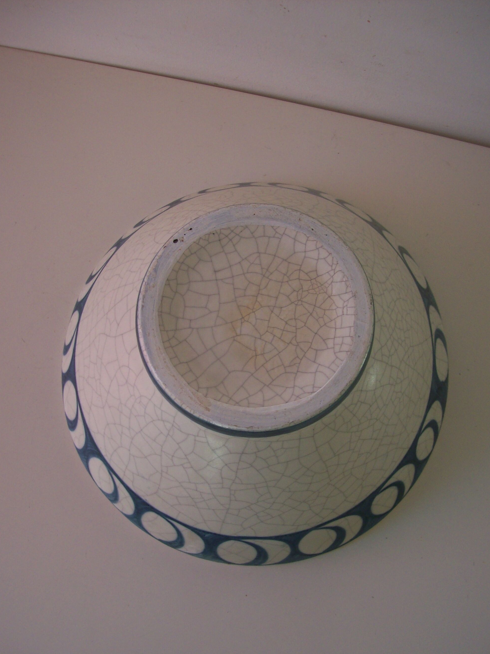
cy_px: 352
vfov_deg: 47.8
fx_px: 736
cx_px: 254
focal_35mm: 39
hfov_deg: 36.8
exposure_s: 1/73.5
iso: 80
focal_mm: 6
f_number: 2.7
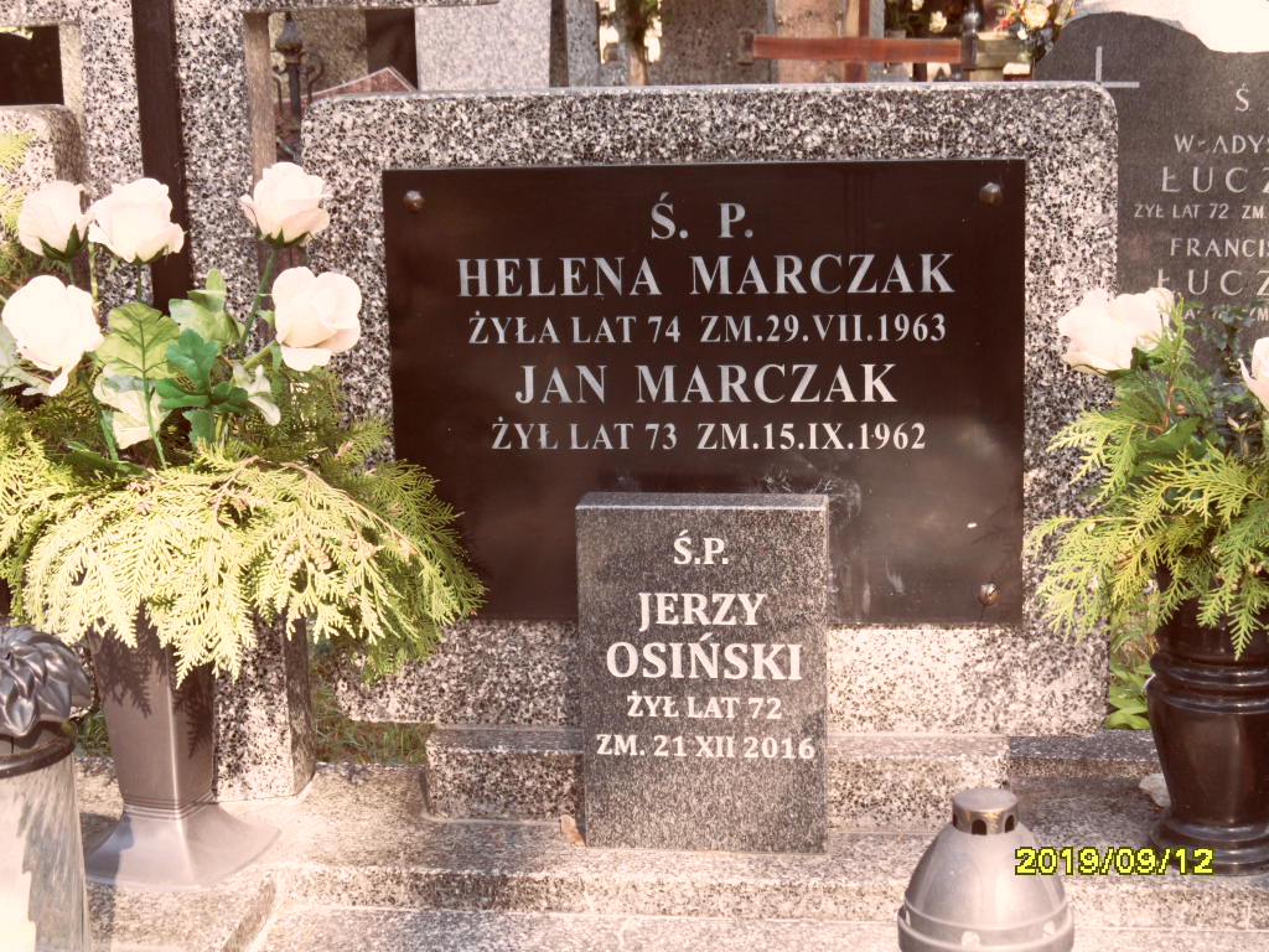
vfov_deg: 24.4
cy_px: 476
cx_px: 634
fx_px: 2200
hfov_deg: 32.2
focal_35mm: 60
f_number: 4
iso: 100
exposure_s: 1/90
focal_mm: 10.3
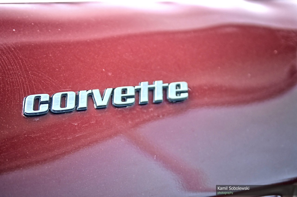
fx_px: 680
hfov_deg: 24.6
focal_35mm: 82
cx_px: 148
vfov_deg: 16.5
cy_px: 98
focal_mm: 55
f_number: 2.8
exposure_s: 1/60
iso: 400
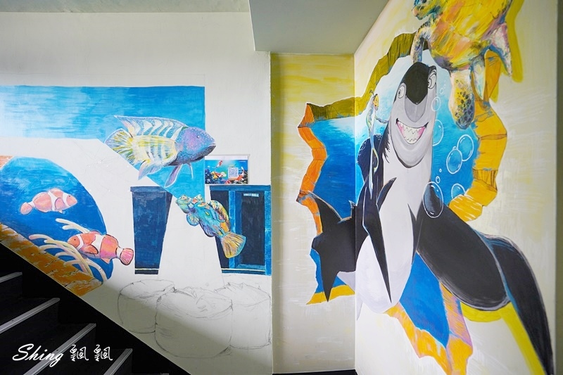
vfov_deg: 70.4
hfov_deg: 93.3
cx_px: 282
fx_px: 266
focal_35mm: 17
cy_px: 188
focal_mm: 17
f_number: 4
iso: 640
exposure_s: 1/8
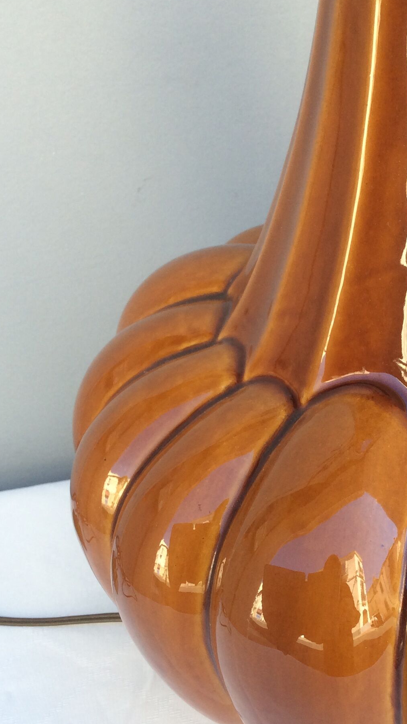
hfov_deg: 23.4
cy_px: 424
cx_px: 350
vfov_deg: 41.2
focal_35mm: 50
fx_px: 960
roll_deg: +5.1
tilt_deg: -33.3
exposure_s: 1/115
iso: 32
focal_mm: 3.3
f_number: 2.4
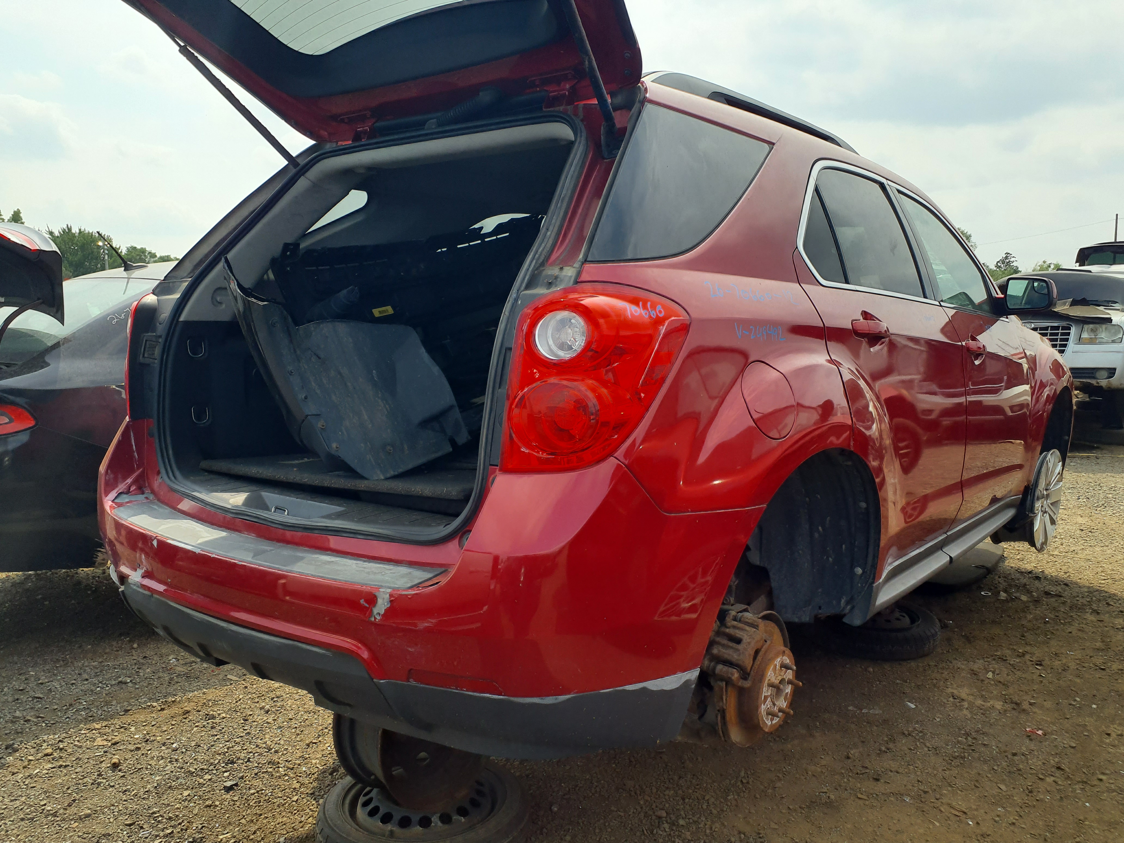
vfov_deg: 51.4
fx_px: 877
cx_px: 562
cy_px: 422
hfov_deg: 65.3
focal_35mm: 27
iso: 40
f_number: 1.9
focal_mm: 3.58
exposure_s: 1/972
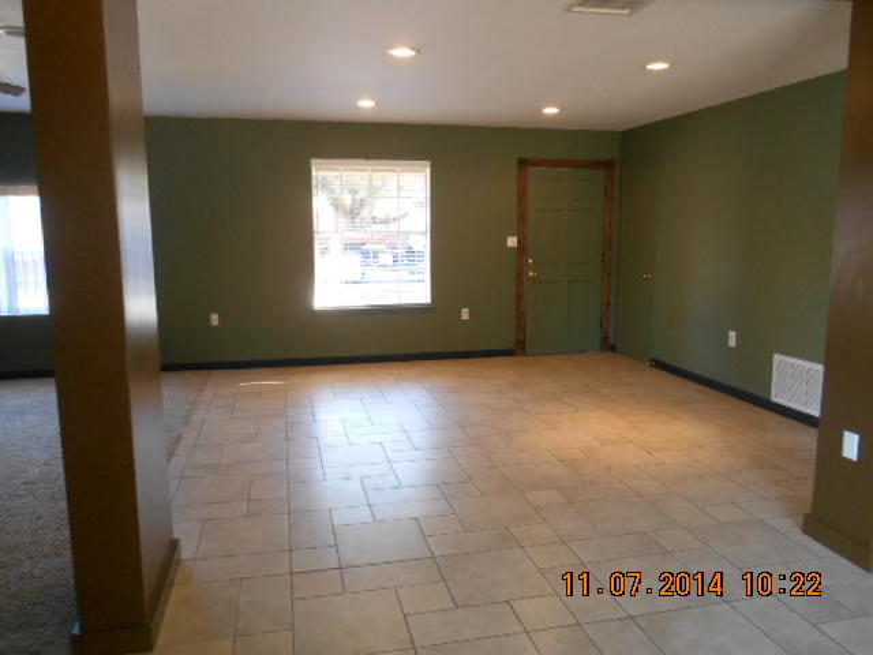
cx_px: 436
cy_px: 328
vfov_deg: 53.1
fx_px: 656
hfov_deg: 67.3
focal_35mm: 26
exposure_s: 1/30
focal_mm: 4.7
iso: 250
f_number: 3.4
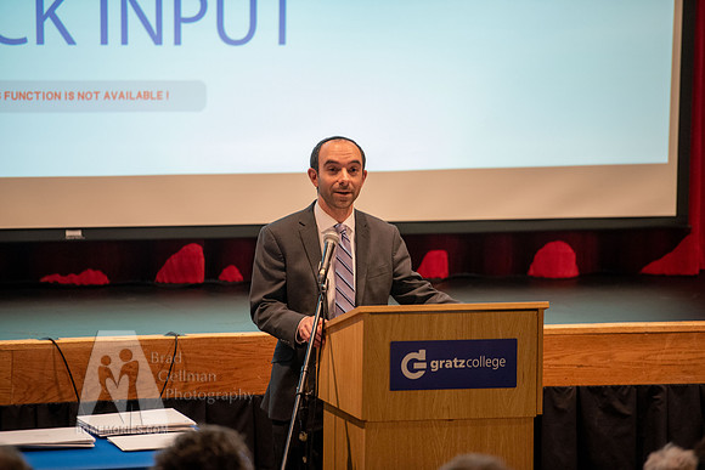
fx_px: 3819
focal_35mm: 195
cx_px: 352
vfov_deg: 7.0
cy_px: 235
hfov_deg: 10.5
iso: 2500
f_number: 2.8
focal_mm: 195
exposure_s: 1/80
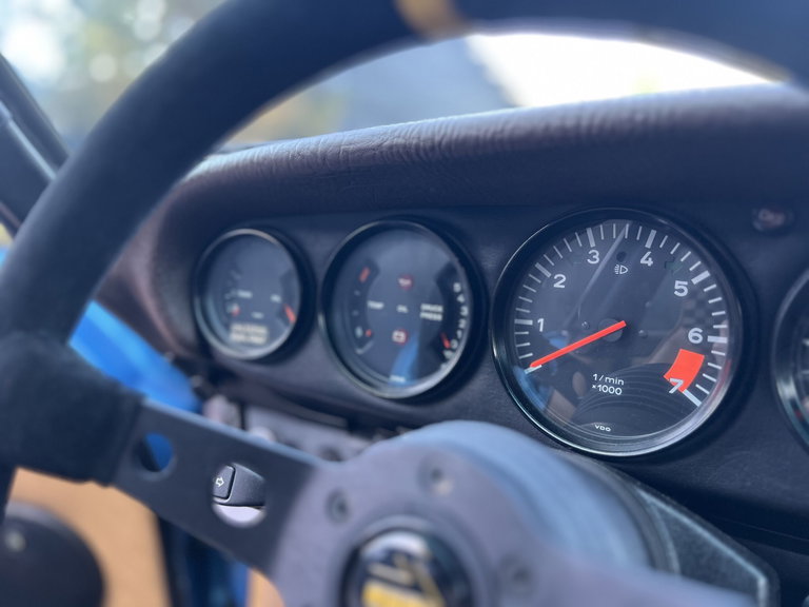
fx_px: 608
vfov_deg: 53.1
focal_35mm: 26
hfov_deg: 67.3
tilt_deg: -6.9
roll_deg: -0.2
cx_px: 404
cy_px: 304
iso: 125
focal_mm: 5.7
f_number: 1.5
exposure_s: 1/116
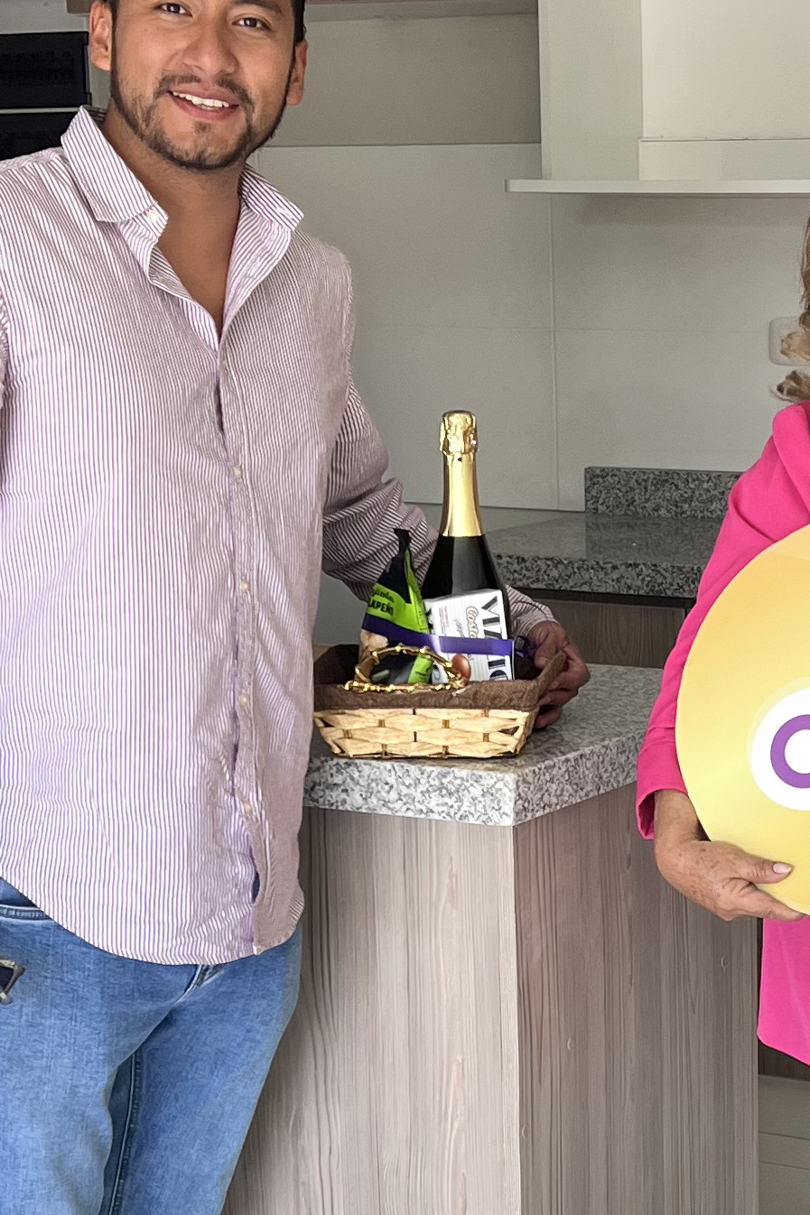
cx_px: 795
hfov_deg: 16.5
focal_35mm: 81
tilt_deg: -11.7
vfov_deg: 24.9
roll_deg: +1.0
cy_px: 817
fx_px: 2734
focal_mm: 5.7
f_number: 1.5
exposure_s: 1/121
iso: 50
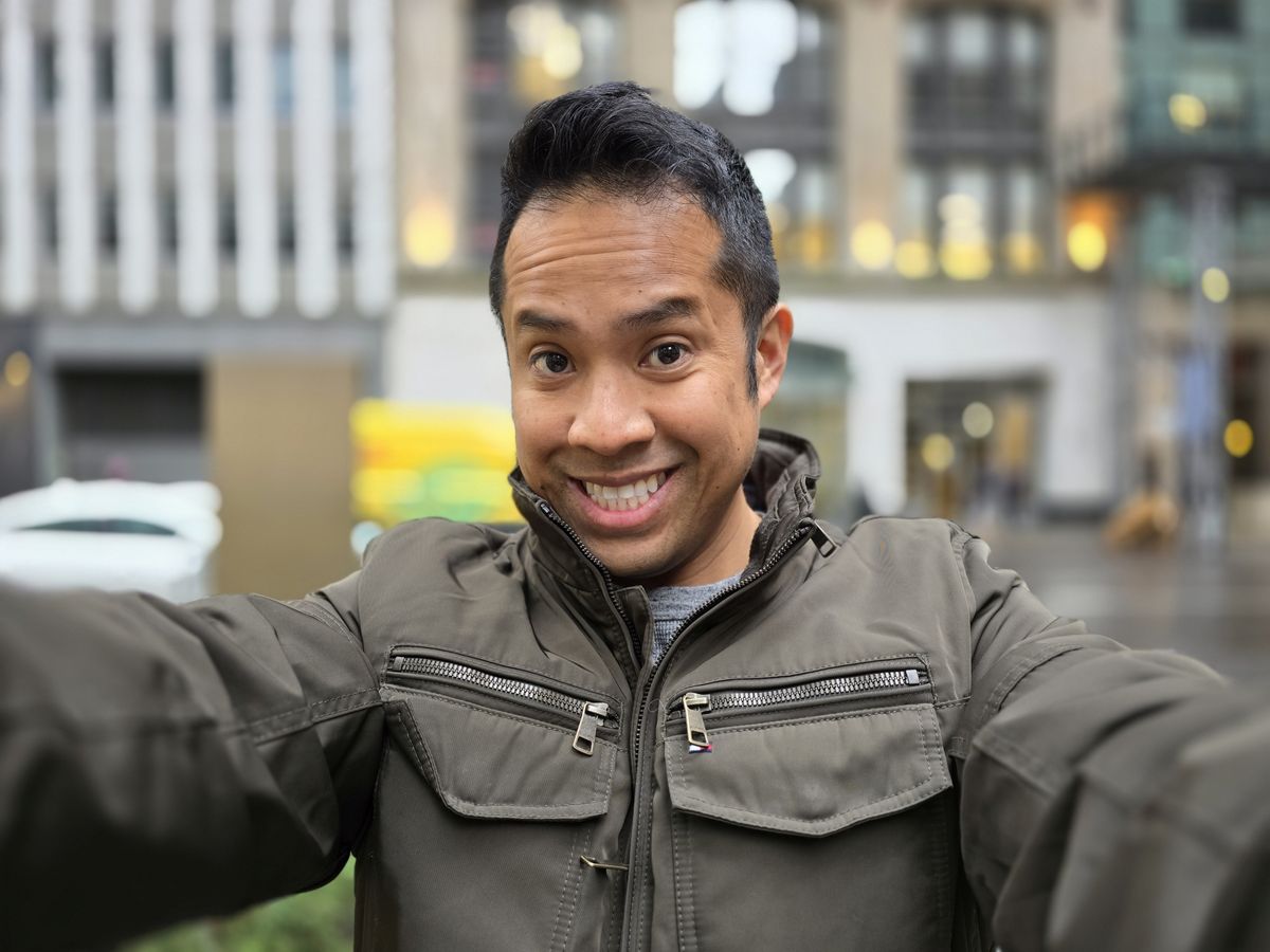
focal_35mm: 23
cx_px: 635
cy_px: 476
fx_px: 844
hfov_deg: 73.9
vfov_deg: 58.9
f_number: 1.7
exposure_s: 1/120
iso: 320
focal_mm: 6.3
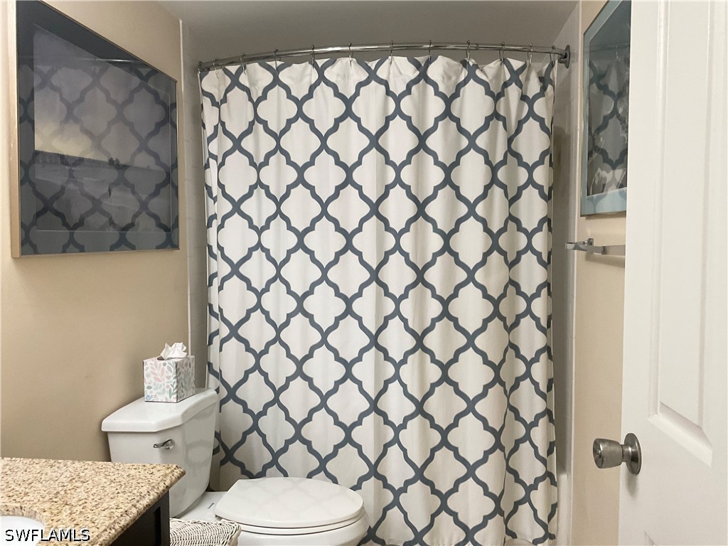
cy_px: 273
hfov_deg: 61.7
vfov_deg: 48.2
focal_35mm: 29
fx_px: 610
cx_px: 364
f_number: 1.8
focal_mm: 3
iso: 100
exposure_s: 1/60
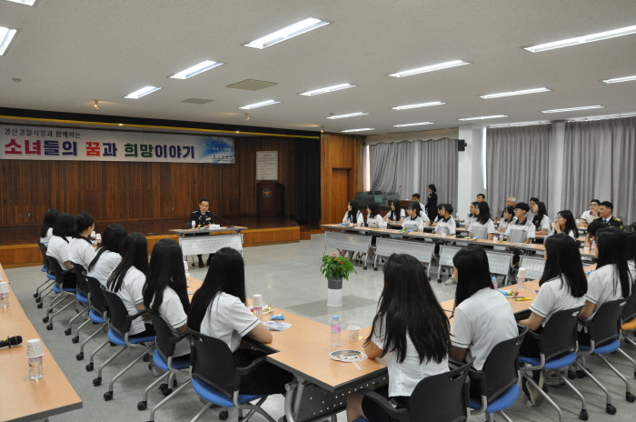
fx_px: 476
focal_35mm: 27
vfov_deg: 47.8
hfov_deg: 67.5
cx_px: 318
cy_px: 211
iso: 1600
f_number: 7.1
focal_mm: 18
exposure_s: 1/100
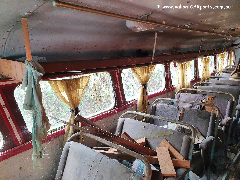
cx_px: 120
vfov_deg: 53.1
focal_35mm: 26
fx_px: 180
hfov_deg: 67.3
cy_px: 90
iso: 125
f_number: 2.4
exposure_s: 1/100
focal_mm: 4.32
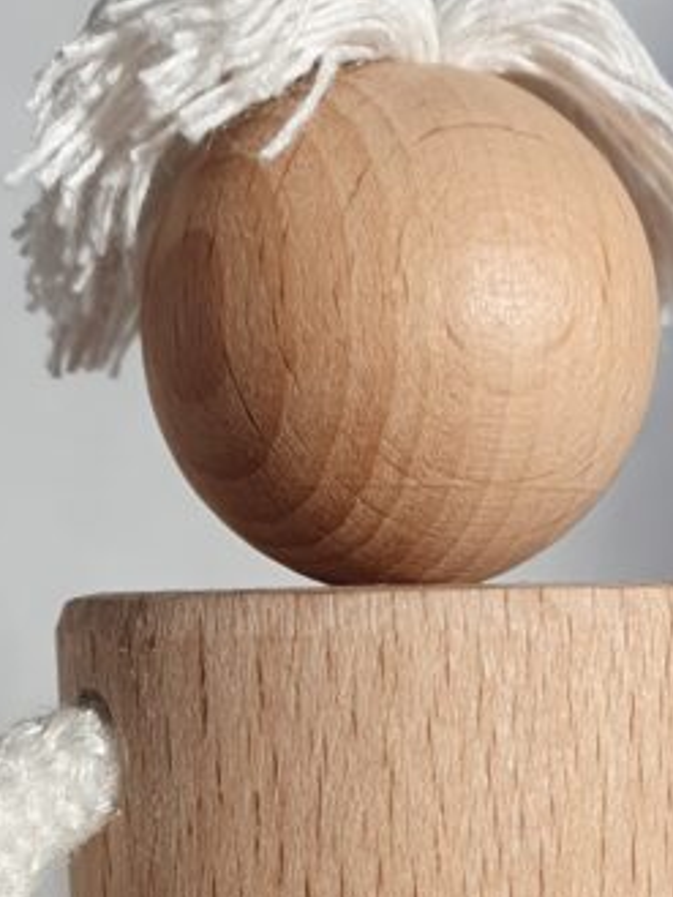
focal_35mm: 81
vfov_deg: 22.7
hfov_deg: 18.2
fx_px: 2098
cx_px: 422
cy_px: 1001
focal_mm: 4.32
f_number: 2.4
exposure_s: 1/100
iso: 64
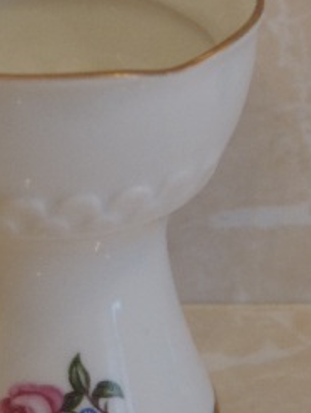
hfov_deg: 9.1
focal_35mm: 163
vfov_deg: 12.1
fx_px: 1948
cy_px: 162
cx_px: 50
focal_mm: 16
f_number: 4.1
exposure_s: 1/40
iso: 400
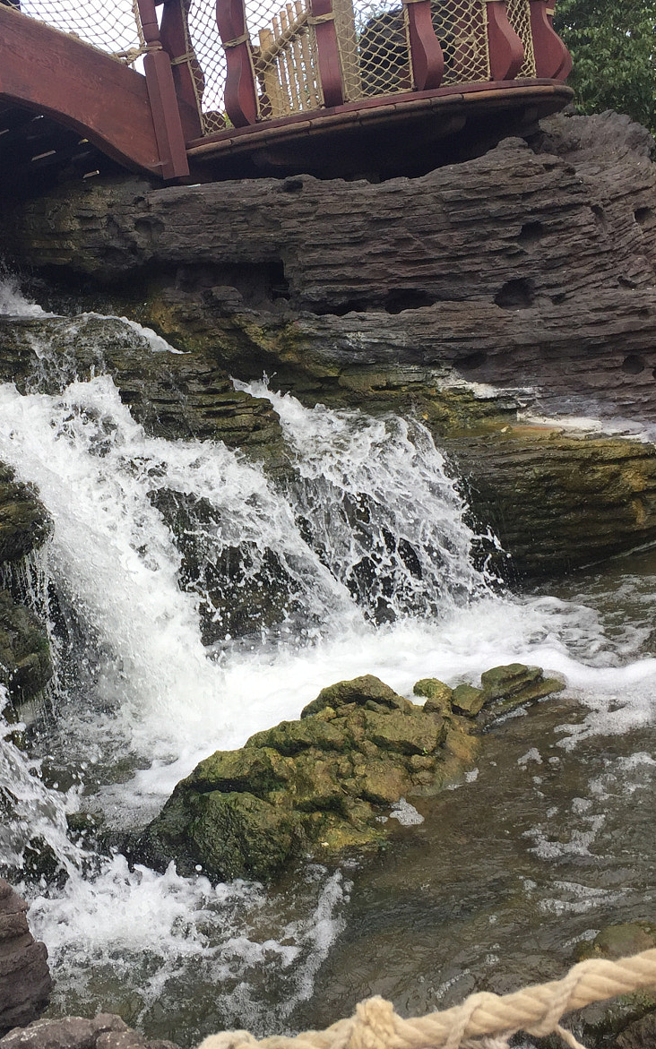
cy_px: 513
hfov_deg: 30.2
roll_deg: +10.9
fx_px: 1201
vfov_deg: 47.2
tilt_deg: -10.7
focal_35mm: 42
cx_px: 202
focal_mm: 4.15
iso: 32
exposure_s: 1/534
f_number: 2.2
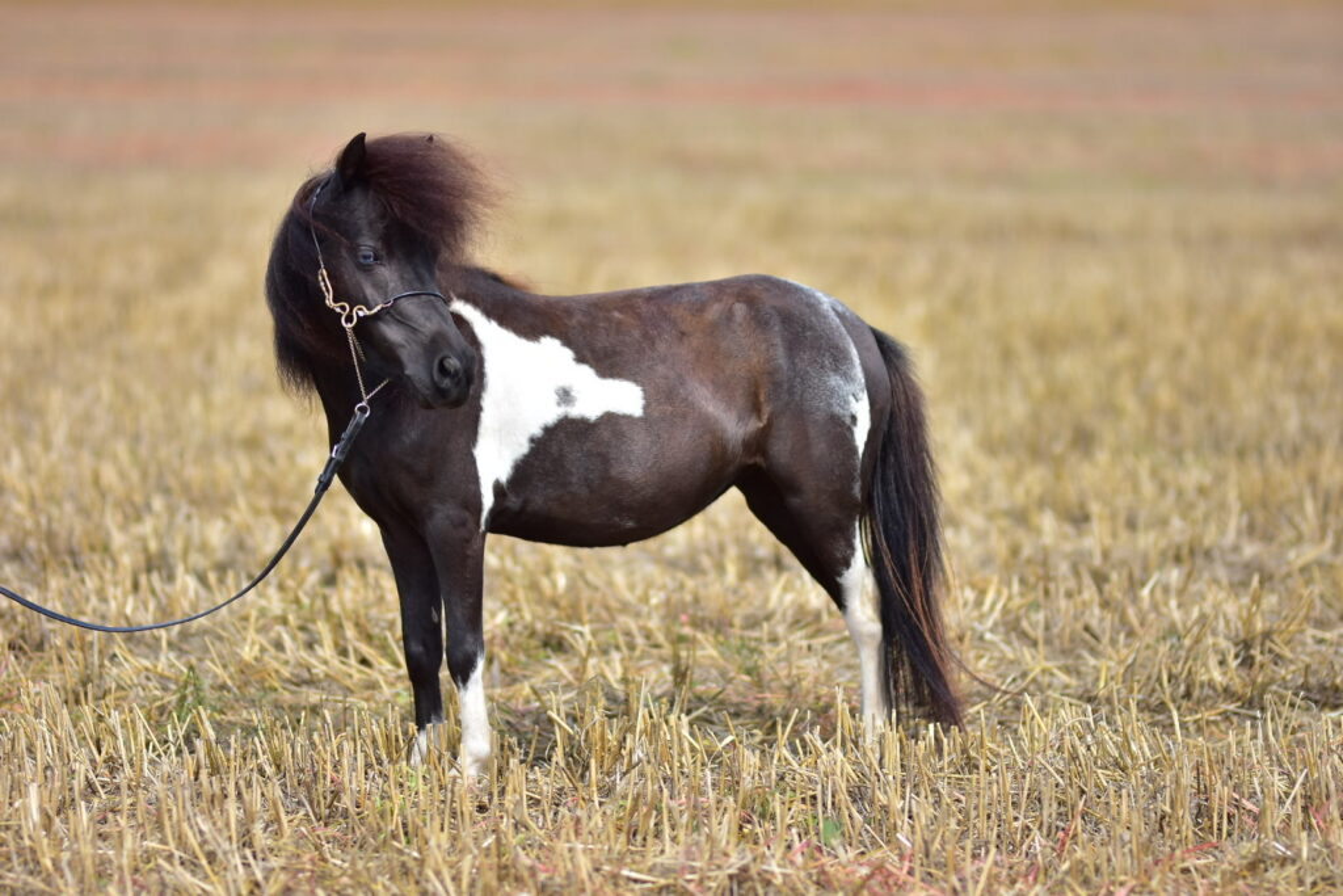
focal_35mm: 128
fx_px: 4757
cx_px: 672
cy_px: 448
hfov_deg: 16.1
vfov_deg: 10.8
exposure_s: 1/8000
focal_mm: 85
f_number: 1.4
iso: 200
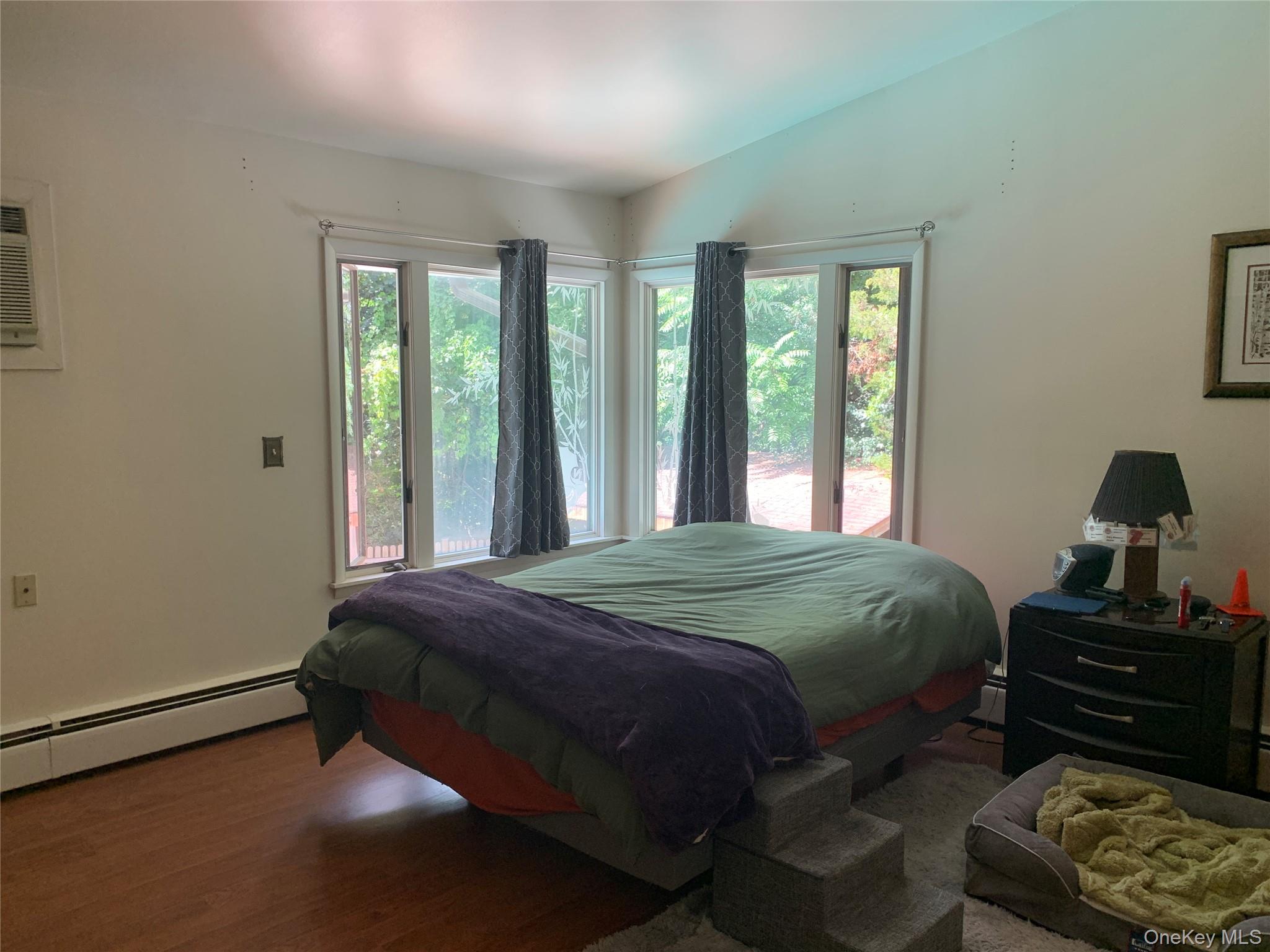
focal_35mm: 26
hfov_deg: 67.3
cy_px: 476
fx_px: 954
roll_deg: +0.4
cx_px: 635
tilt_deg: -5.0
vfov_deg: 53.1
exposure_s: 1/121
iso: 64
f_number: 1.8
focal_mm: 4.25
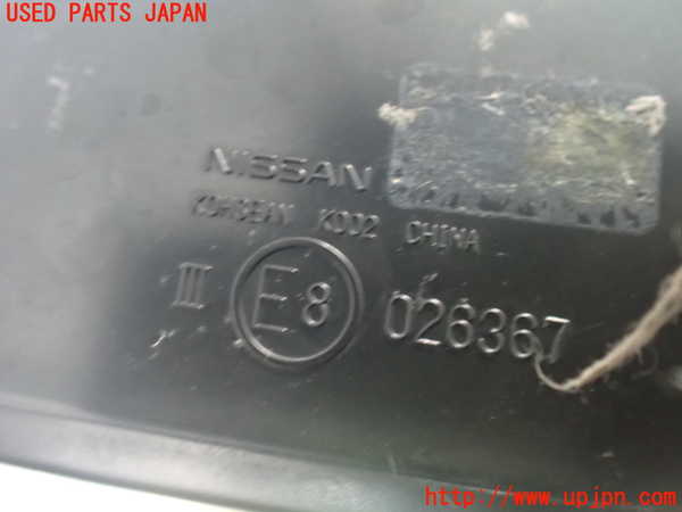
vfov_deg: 46.8
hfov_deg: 60.0
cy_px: 256
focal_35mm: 30
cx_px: 341
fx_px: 591
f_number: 2.3
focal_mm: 5.4
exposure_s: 1/30
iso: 1250
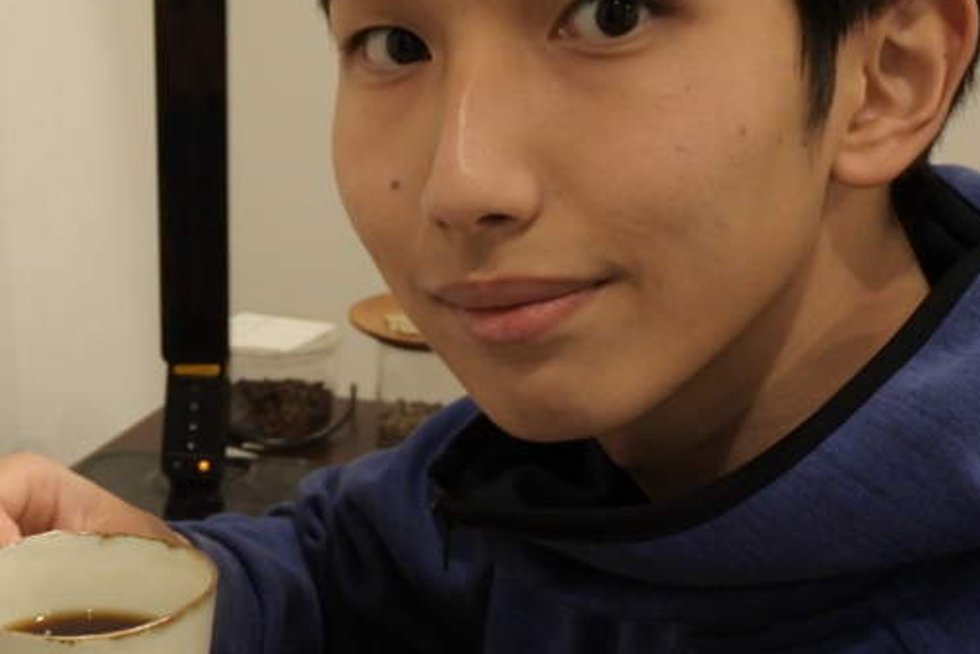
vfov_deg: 18.6
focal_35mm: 73
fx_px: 1988
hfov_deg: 27.2
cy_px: 449
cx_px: 217
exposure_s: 1/20
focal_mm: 13.4
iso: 800
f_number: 4
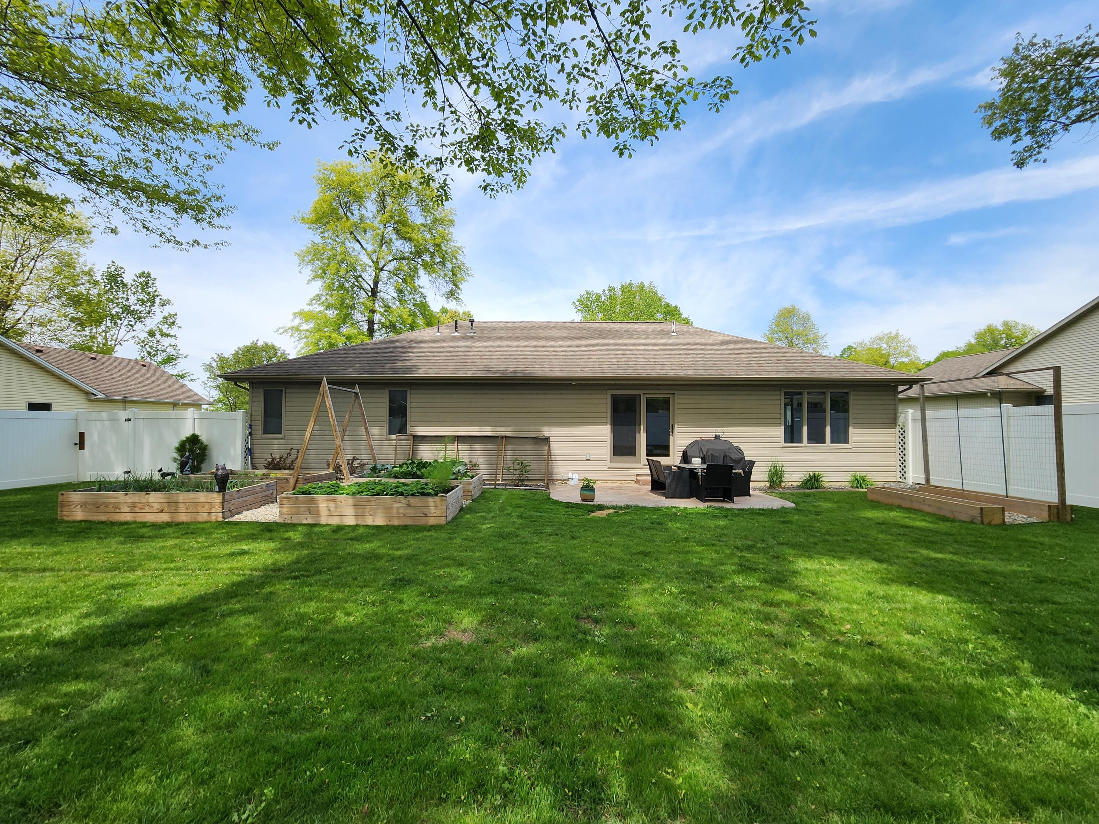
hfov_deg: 106.2
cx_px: 550
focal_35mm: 13
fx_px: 413
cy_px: 412
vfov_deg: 89.9
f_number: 2.2
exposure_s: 1/1073
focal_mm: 2.2
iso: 50
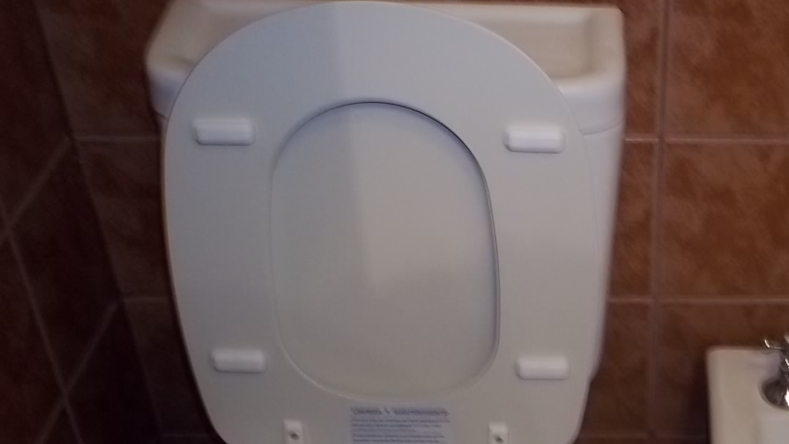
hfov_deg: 34.8
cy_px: 399
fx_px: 1235
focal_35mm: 59
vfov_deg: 20.0
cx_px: 577
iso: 160
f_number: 3.1
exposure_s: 1/30
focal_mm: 6.5
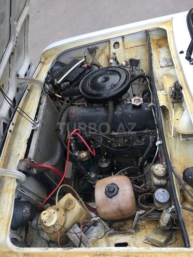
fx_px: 216
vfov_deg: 61.7
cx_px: 96
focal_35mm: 29
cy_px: 128
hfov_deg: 48.2
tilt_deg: -50.9
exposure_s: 1/176
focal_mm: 4.15
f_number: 2.2
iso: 25
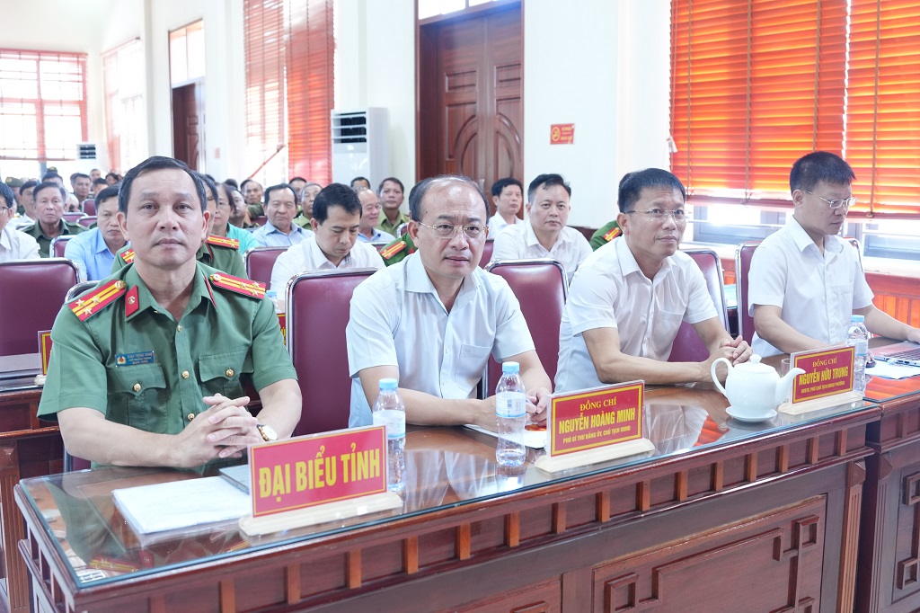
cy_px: 306
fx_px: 920
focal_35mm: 36
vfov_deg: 36.8
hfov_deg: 53.1
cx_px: 460
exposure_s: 1/50
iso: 800
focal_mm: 24
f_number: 3.2
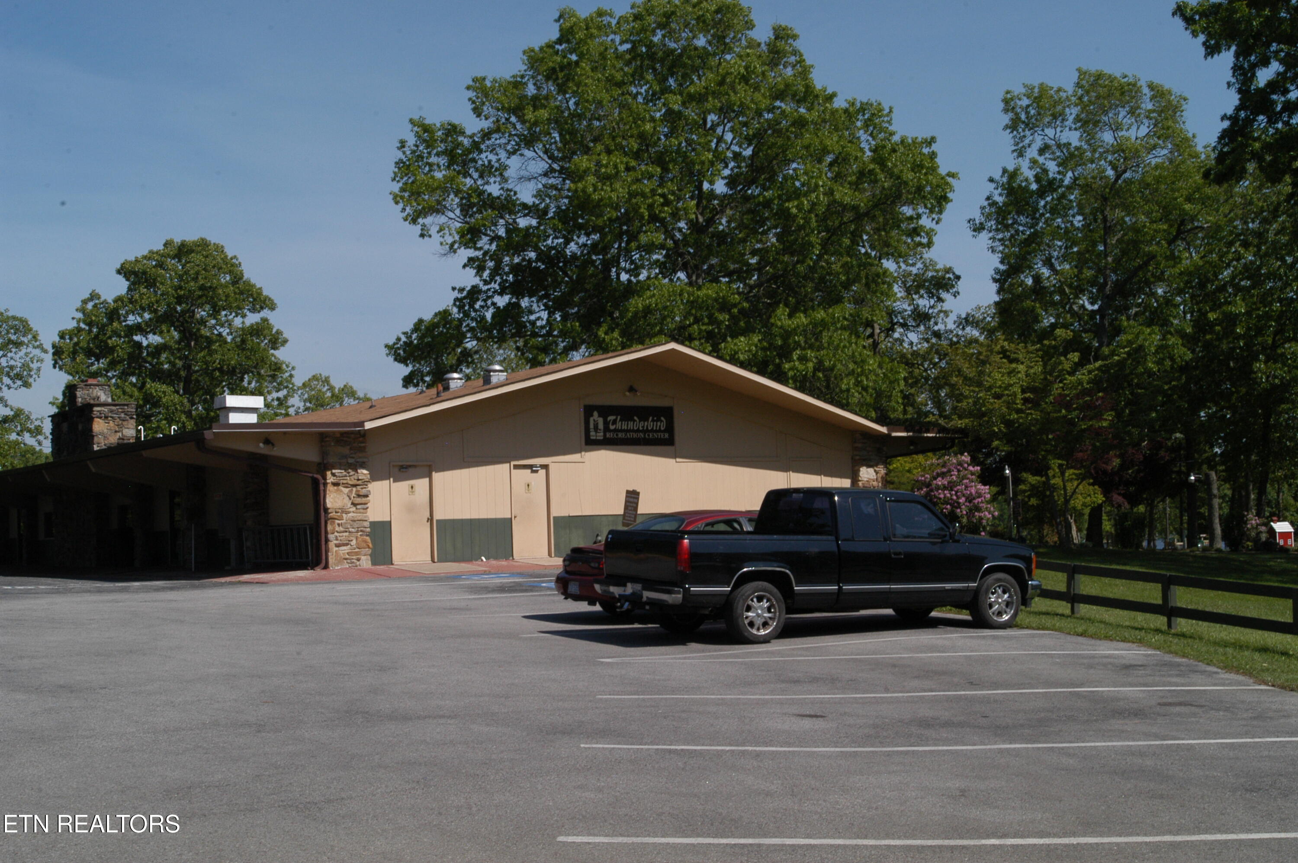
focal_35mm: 42
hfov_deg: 46.4
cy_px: 432
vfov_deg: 31.8
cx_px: 649
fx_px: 1513
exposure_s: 1/500
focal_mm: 28
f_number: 11
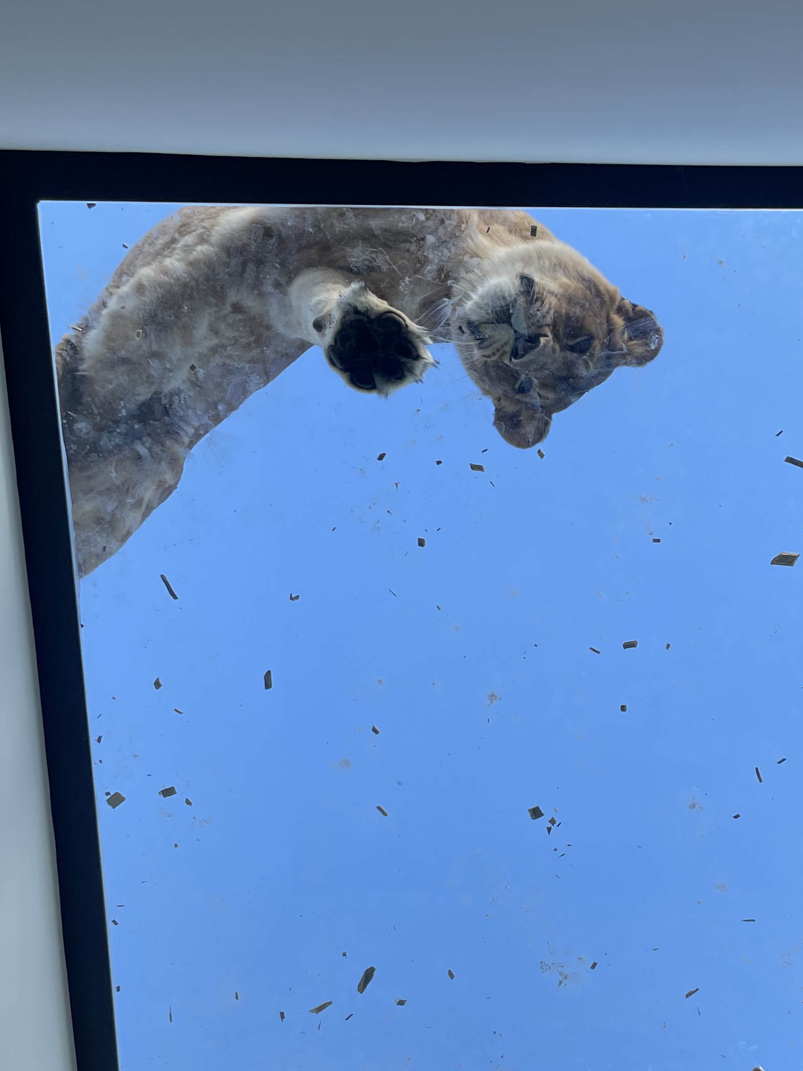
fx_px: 1547
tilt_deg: +74.6
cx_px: 601
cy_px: 692
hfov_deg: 28.7
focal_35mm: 50
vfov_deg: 37.9
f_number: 1.6
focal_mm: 4.2
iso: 32
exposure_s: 1/670
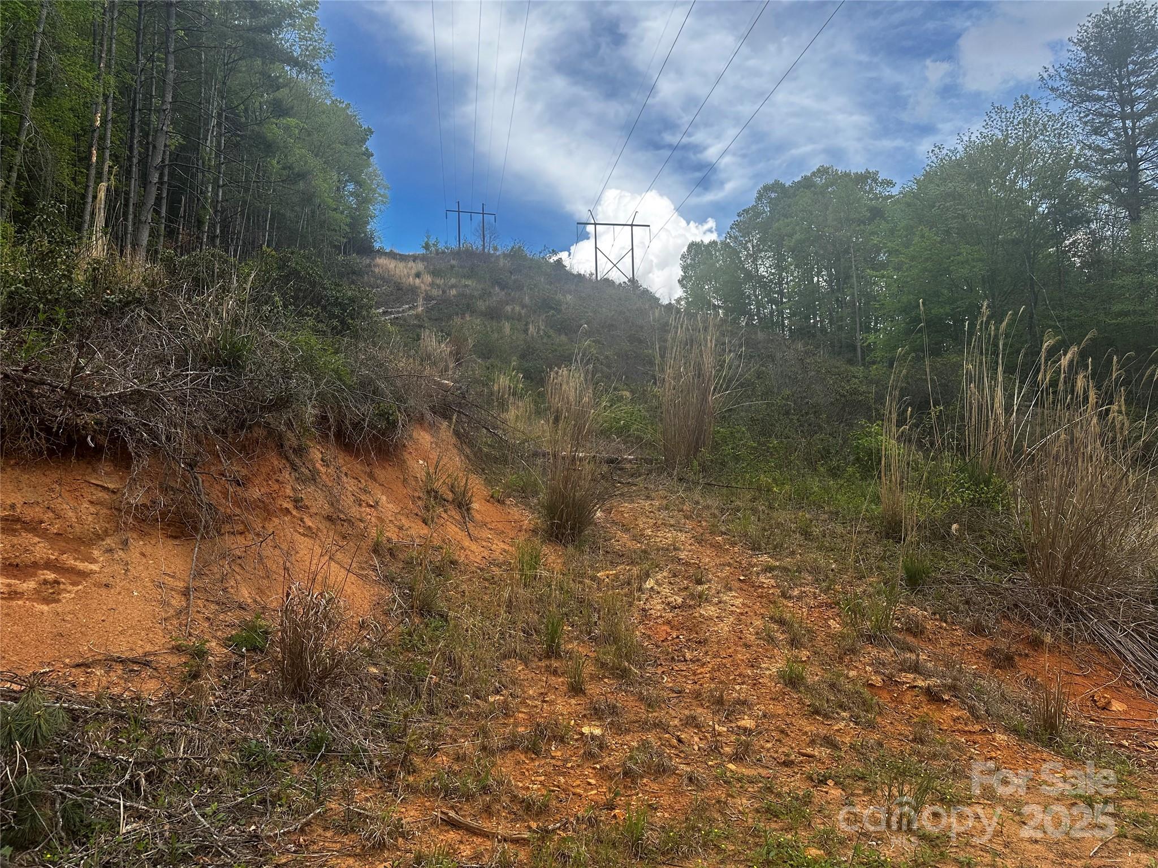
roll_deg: +2.0
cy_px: 434
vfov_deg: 56.8
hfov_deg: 71.6
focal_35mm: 24
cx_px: 579
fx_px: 803
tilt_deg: +9.5
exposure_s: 1/1495
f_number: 1.78
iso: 80
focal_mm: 6.86
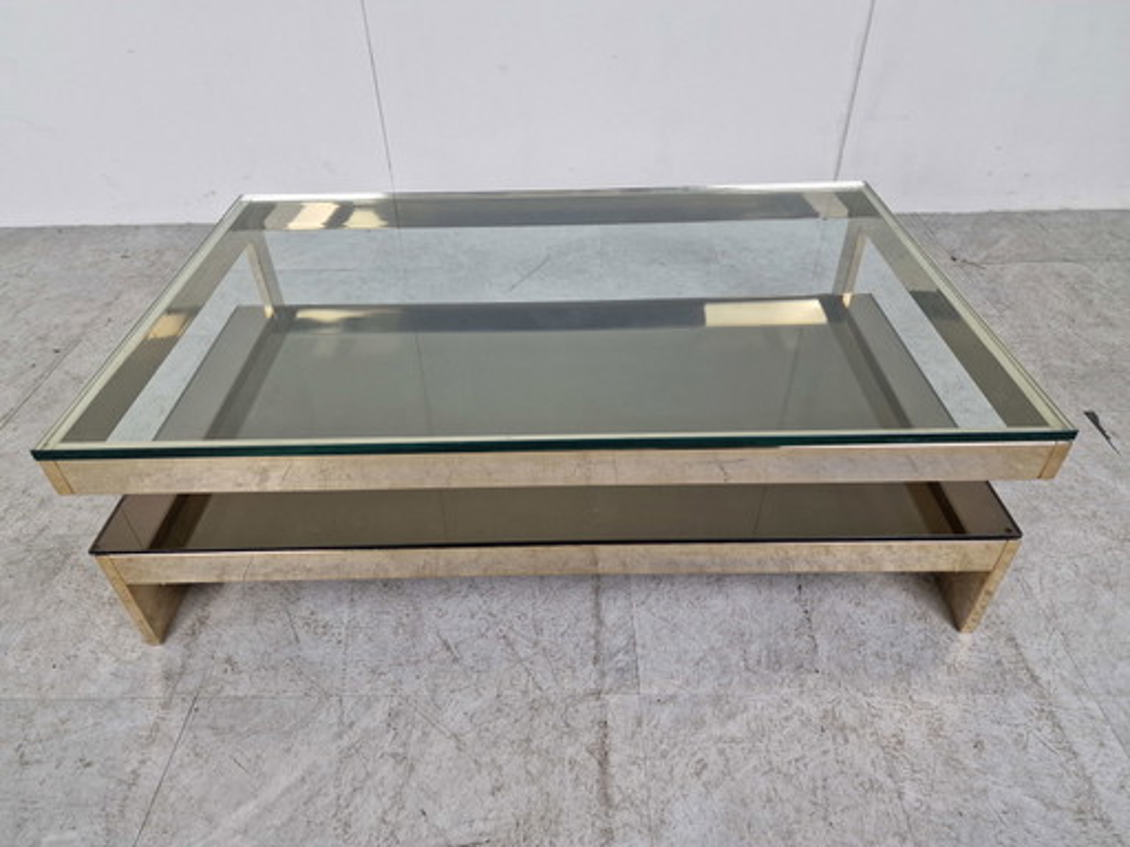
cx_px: 565
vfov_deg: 58.9
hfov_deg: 73.9
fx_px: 751
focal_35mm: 23
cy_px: 424
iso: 160
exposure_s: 1/180
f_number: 1.8
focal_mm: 6.4
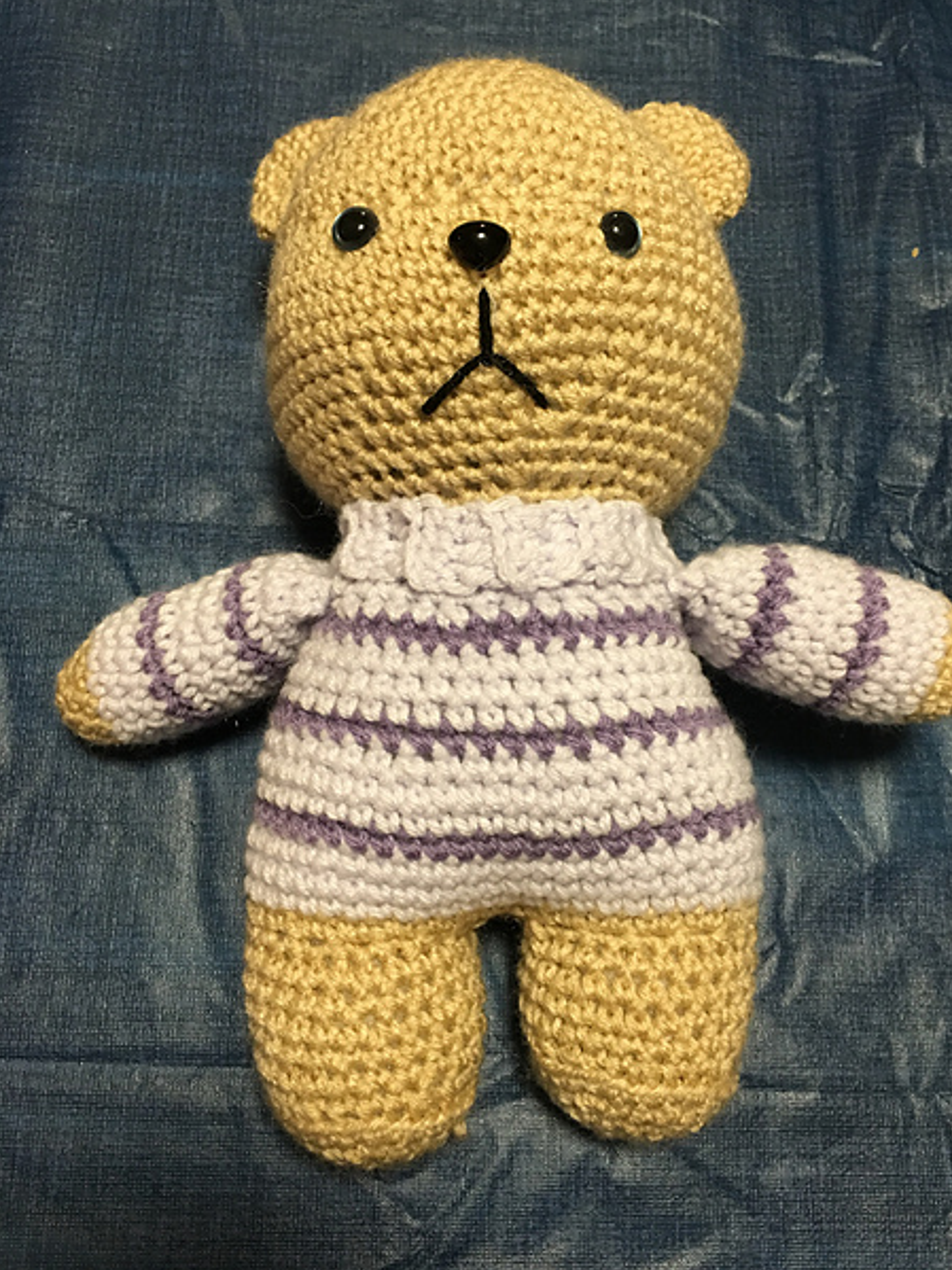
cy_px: 594
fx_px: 1137
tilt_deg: -71.6
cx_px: 505
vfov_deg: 58.3
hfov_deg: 45.4
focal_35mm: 31
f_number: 2.2
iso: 80
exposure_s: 1/15
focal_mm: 4.15
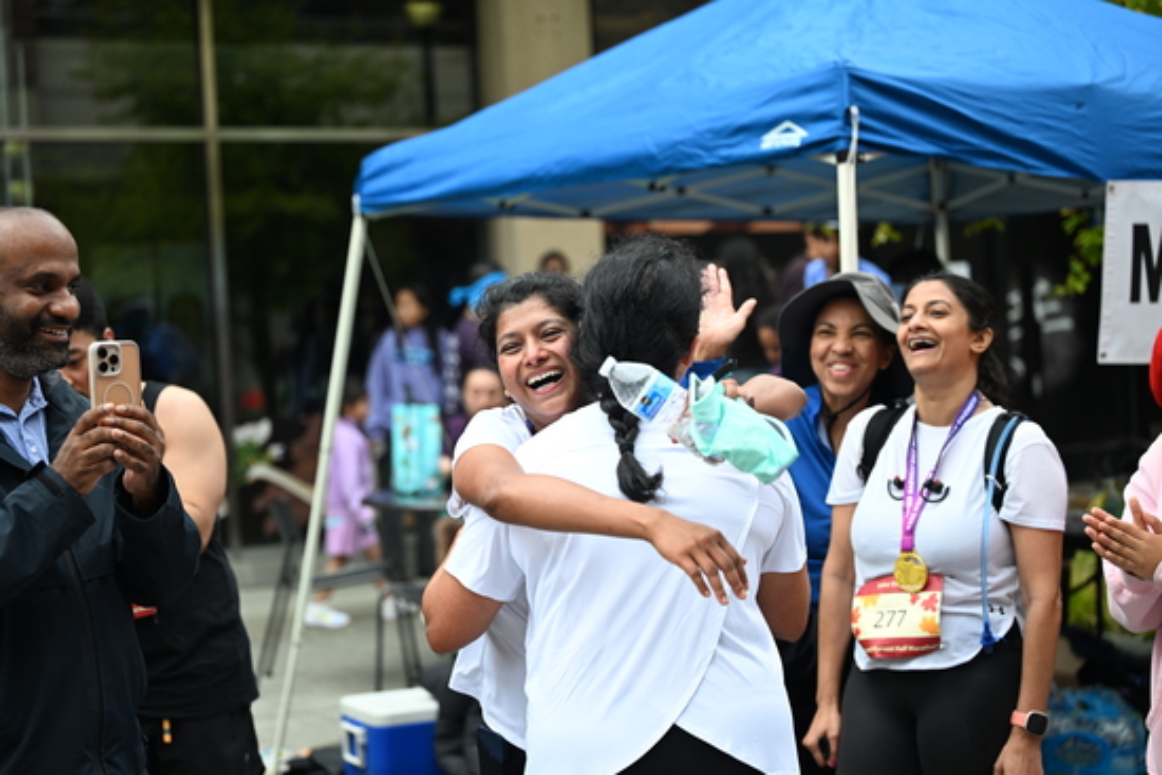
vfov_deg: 19.5
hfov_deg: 28.8
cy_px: 388
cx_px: 581
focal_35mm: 70
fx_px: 2260
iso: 640
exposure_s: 1/2000
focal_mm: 70
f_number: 2.8
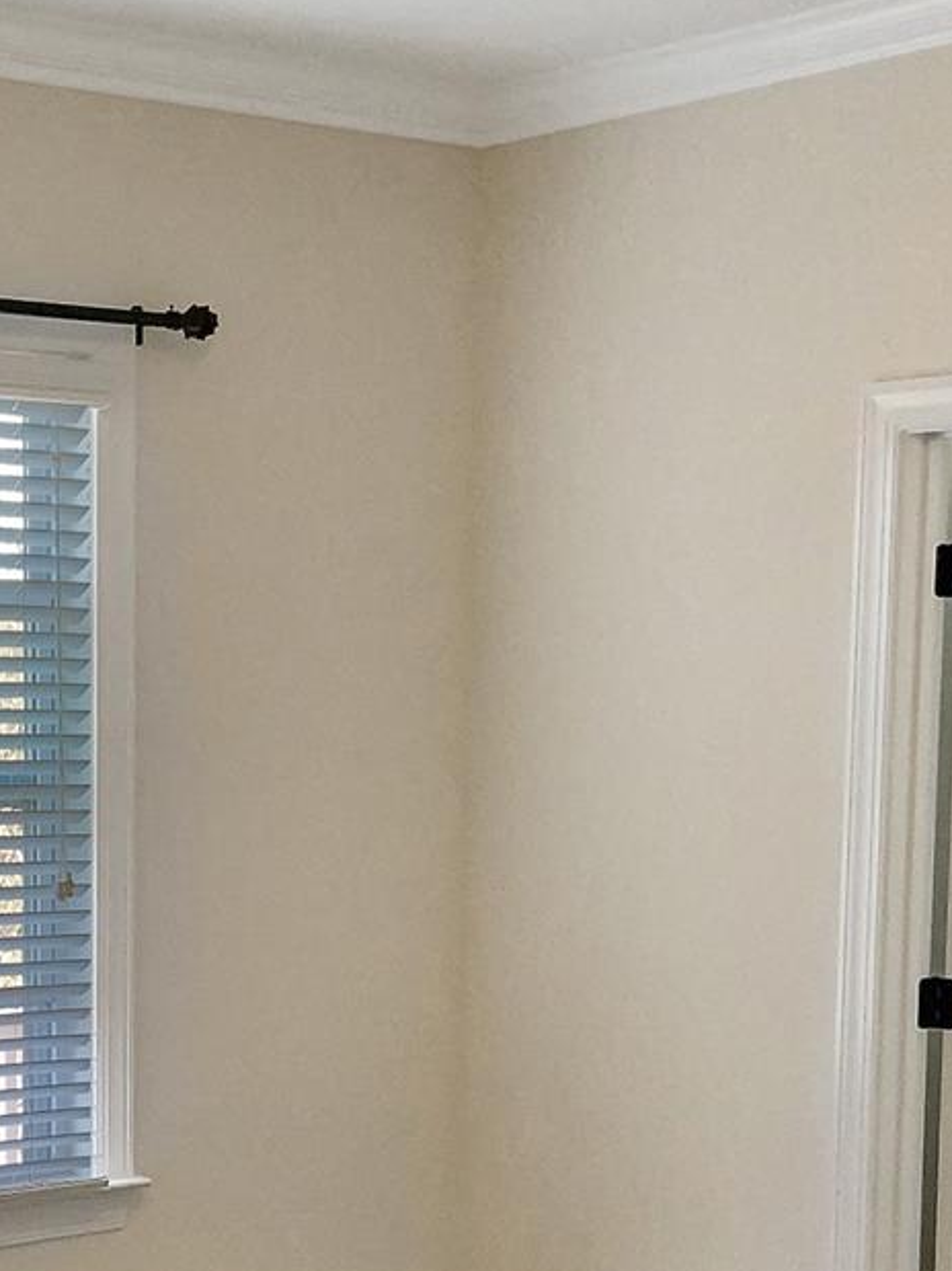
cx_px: 143
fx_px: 2641
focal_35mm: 72
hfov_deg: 20.1
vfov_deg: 26.7
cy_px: 940
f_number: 1.8
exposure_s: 1/120
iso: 40
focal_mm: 3
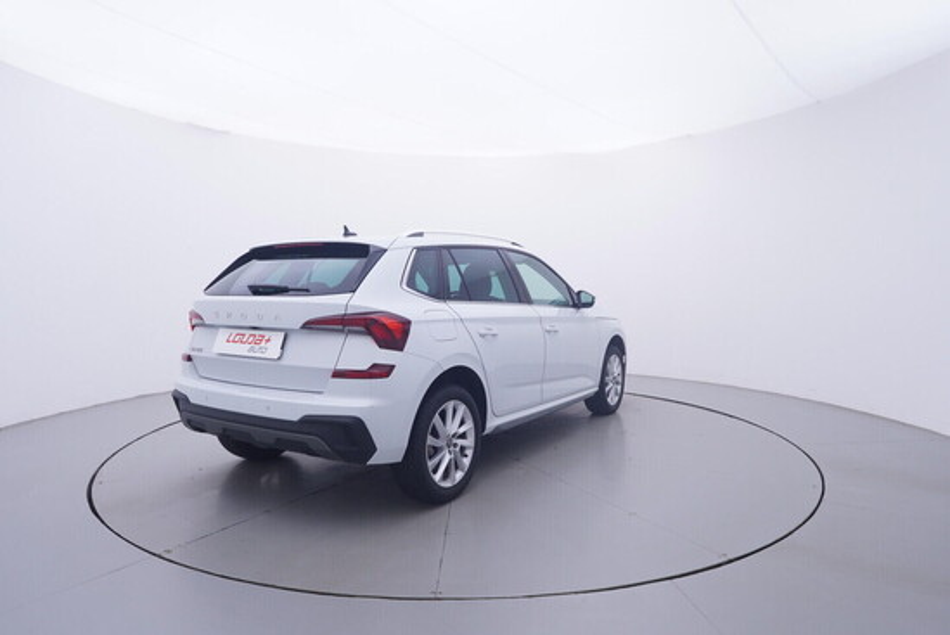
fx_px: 594
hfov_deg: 77.3
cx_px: 475
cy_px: 318
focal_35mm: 22
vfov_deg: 56.2
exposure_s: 1/80
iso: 200
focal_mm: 15
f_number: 5
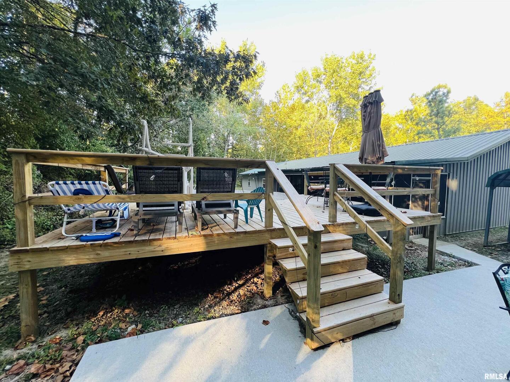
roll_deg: -0.4
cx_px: 255
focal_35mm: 13
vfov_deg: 89.9
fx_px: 192
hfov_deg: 106.2
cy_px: 191
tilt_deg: -3.5
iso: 64
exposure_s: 1/99
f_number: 1.8
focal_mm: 1.57
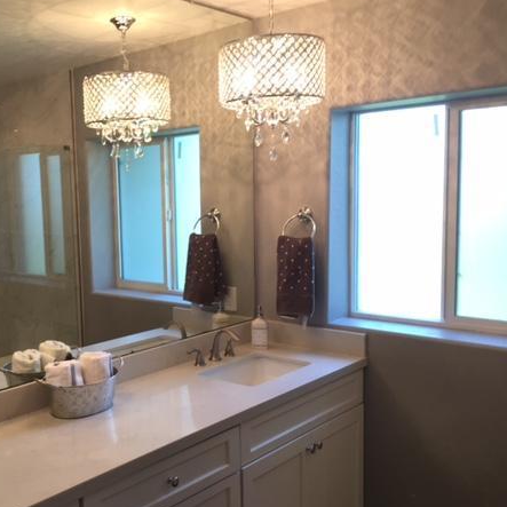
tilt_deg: -5.0
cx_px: 150
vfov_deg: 44.9
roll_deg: +1.7
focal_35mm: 37
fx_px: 613
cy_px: 256
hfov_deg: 44.0
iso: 50
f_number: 2.2
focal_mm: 4.15
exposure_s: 1/30
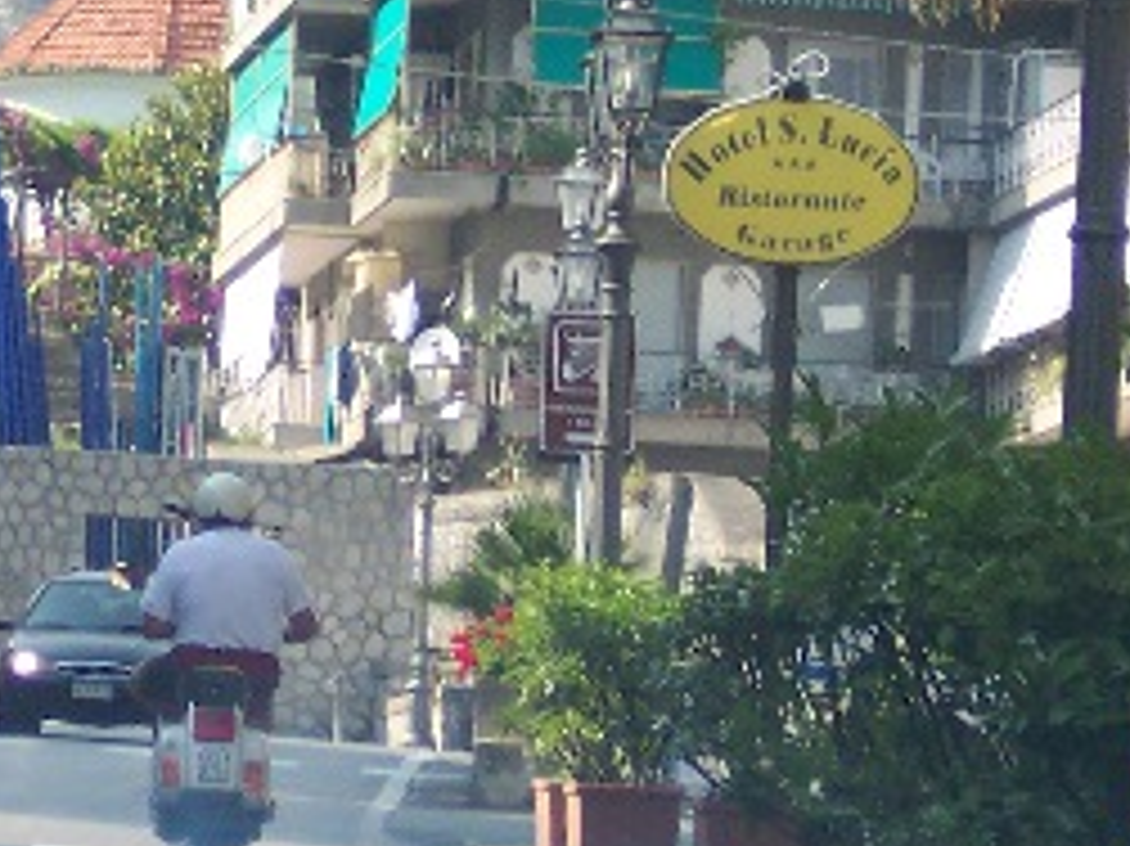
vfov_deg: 4.6
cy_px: 108
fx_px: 10506
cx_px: 18
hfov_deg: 6.1
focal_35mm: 322
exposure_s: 1/250
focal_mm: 21.3
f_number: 4.8
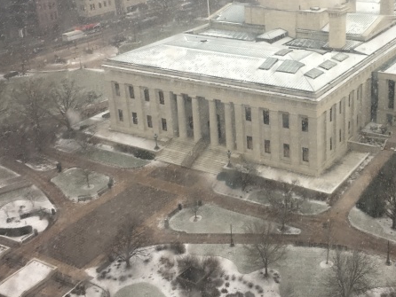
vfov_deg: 27.8
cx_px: 289
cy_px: 91
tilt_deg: -19.1
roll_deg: +1.8
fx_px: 595
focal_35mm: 52
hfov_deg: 36.1
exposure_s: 1/120
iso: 32
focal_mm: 4.15
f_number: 2.2
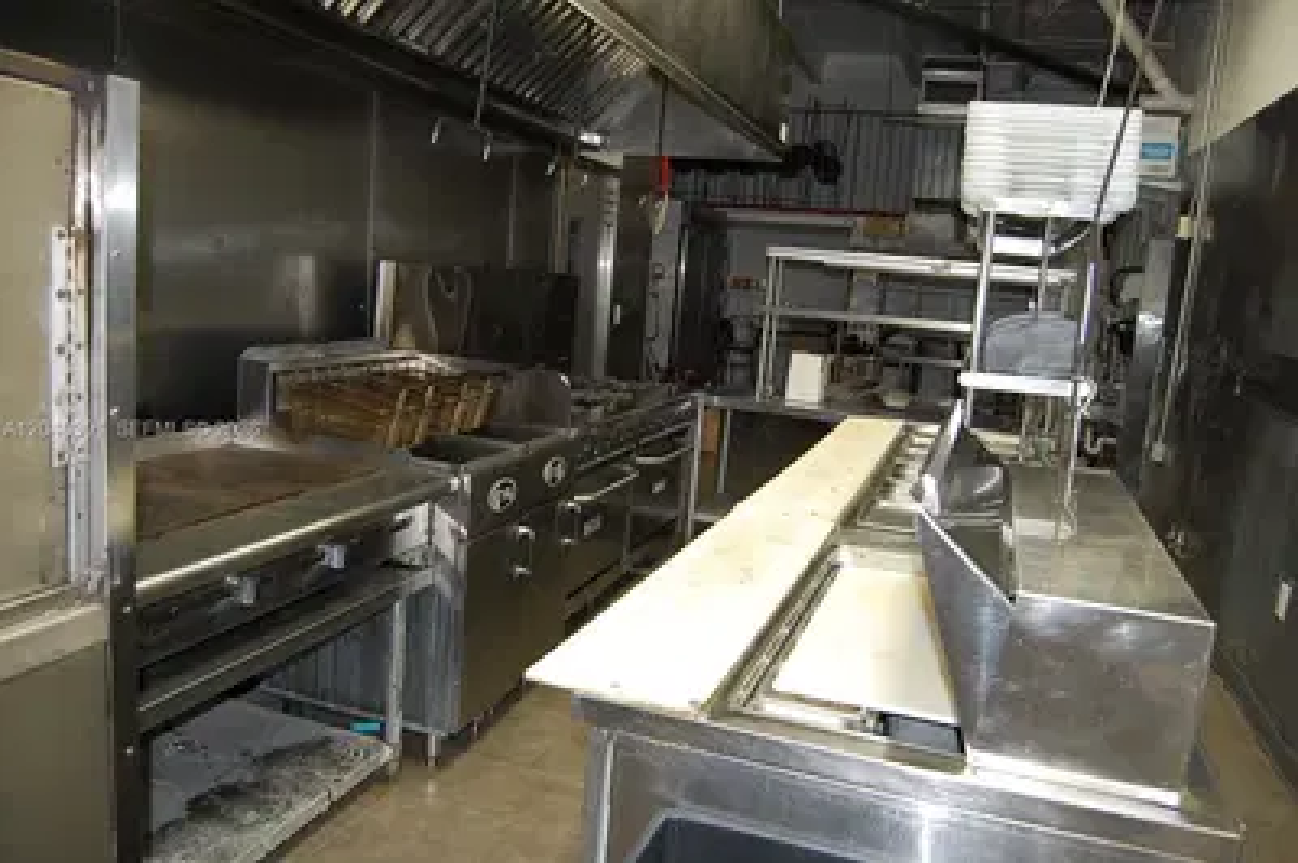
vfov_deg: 47.9
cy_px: 432
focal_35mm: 27
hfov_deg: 67.4
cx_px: 649
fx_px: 973
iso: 400
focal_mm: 18
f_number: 3.5
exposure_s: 1/60
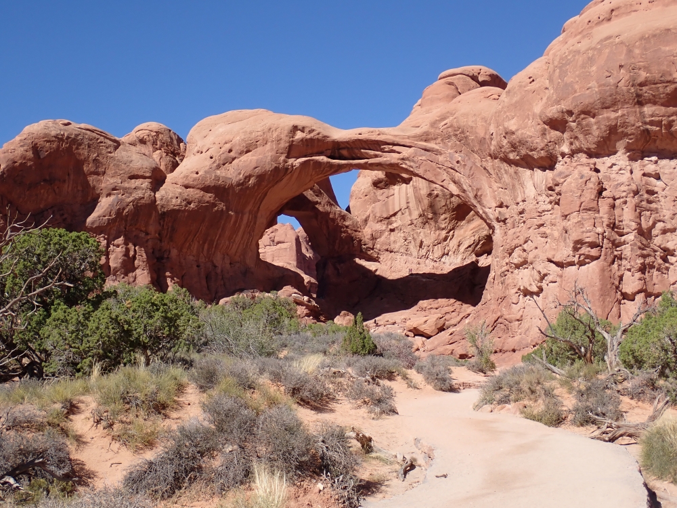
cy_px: 254
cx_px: 338
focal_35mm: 50
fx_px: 978
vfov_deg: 29.1
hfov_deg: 38.2
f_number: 4.5
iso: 100
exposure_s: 1/640
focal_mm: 9.01
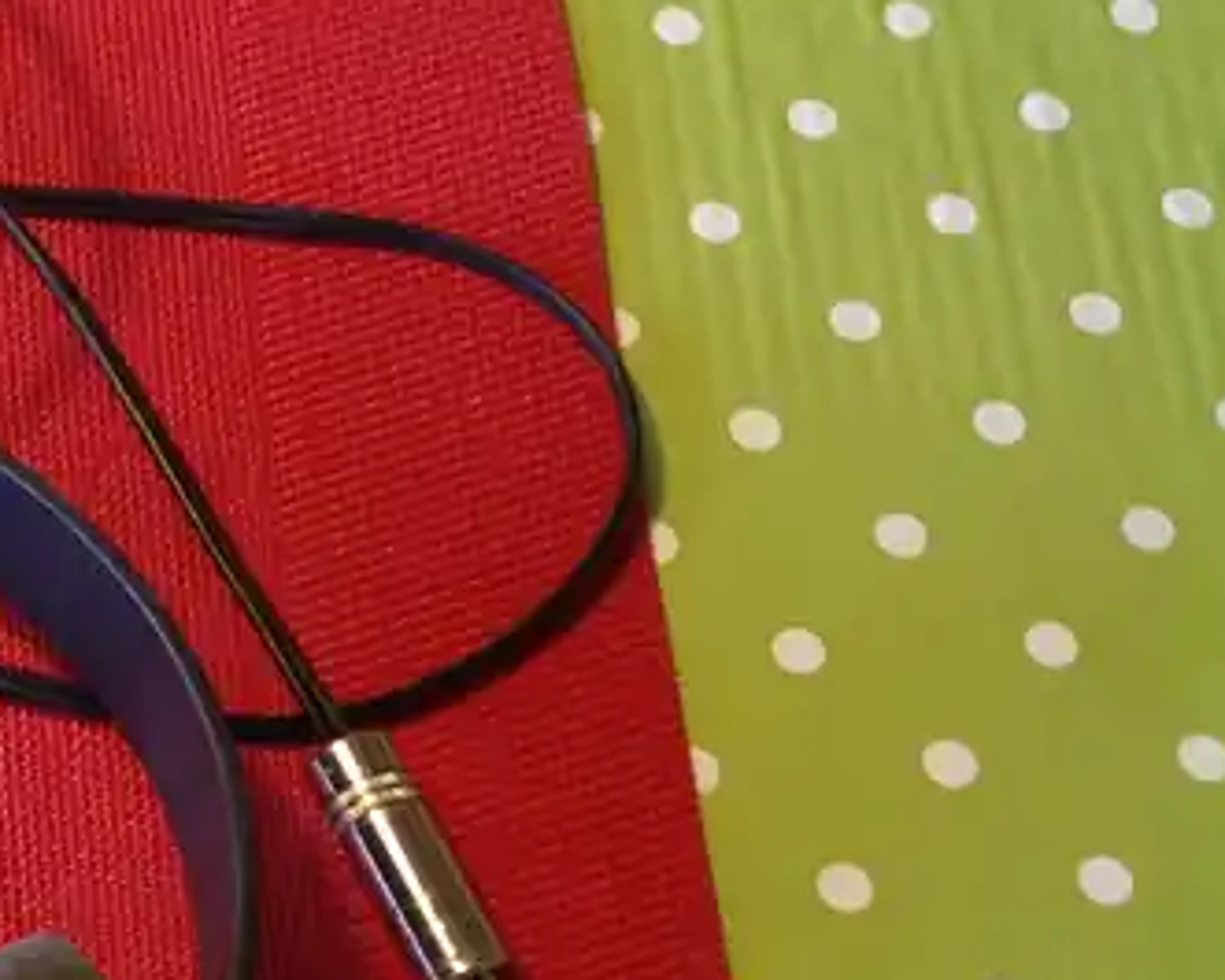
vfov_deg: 14.8
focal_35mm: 103
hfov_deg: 16.9
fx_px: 3735
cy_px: 902
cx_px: -600
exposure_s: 1/15
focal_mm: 4.28
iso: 100
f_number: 2.4
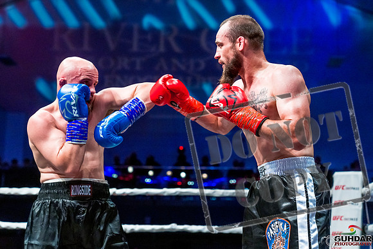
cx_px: 193
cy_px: 124
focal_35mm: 74
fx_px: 767
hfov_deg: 27.3
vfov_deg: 18.4
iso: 4000
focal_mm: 70
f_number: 4
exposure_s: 1/1000
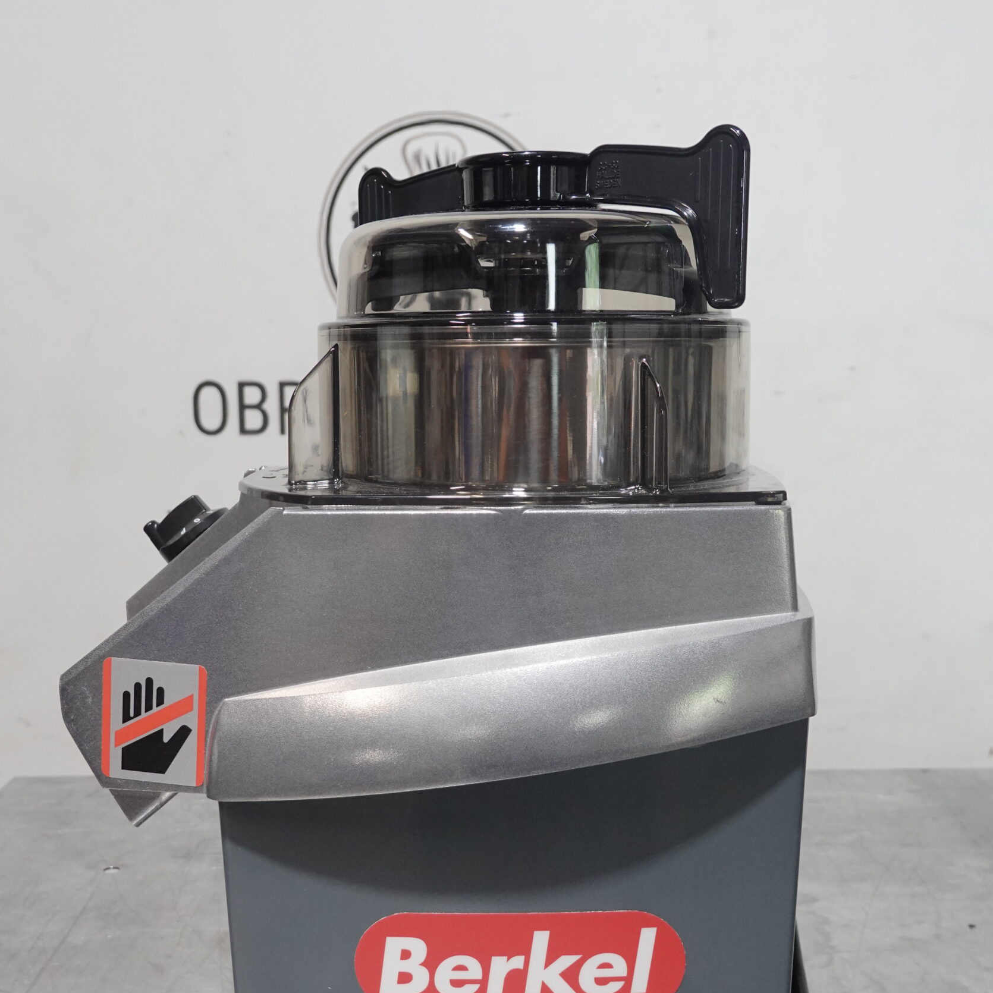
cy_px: 633
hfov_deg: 39.2
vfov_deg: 38.9
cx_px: 493
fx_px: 1396
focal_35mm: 43
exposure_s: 1/40
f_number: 3.5
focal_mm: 12.25
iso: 640
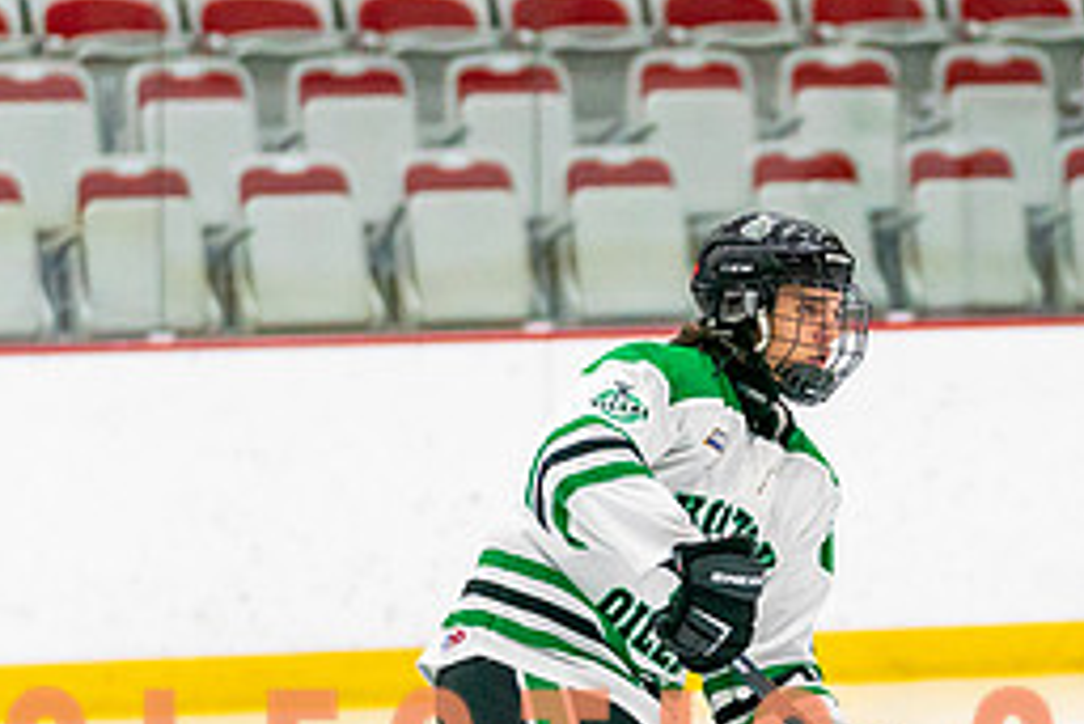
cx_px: 816
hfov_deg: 5.5
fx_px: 11177
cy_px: 794
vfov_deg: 3.7
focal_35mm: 371
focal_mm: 123
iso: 3200
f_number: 2.8
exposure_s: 1/1250
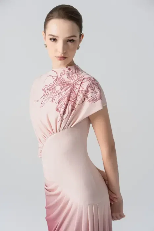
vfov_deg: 36.2
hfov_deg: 24.6
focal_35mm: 55
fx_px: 353
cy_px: 116
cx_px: 77
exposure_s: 1/160
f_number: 7.1
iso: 160
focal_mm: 55
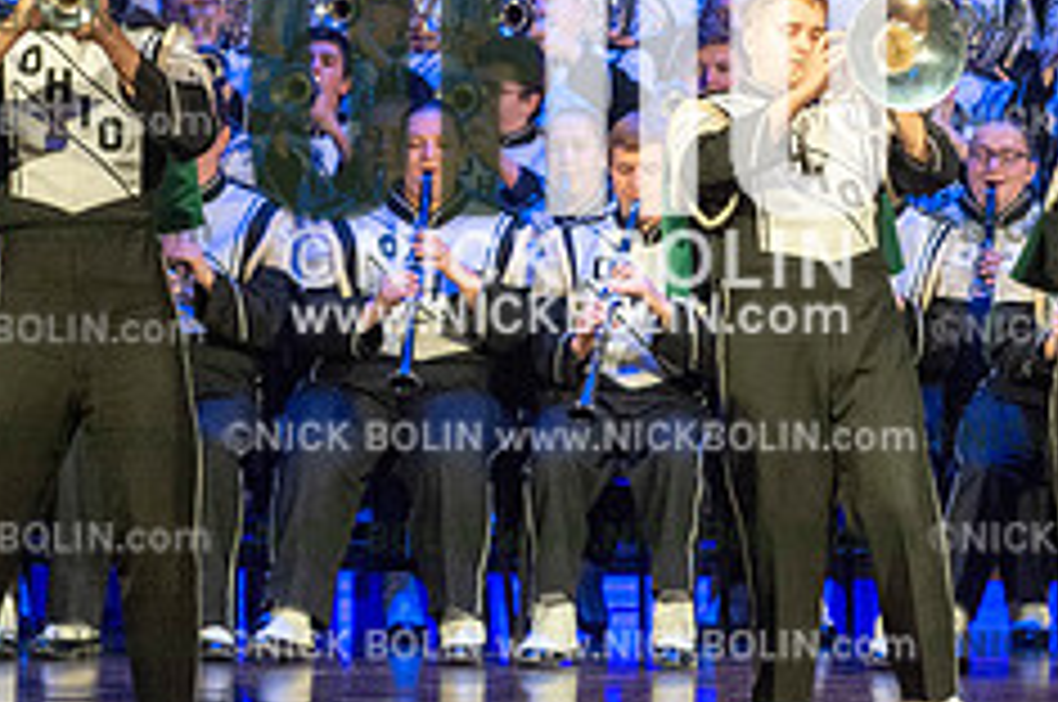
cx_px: 567
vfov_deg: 2.8
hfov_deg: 4.3
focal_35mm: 481
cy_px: 122
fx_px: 14116
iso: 8000
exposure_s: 1/320
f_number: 5.6
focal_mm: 195
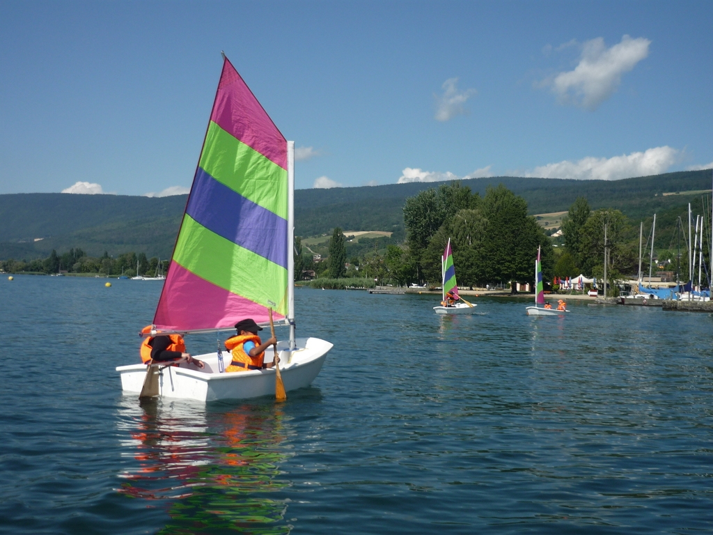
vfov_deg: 32.9
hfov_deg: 42.9
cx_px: 356
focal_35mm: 44
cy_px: 268
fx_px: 906
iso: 100
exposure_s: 1/200
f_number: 9
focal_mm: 7.2
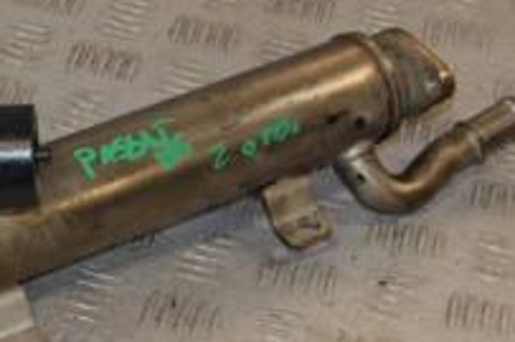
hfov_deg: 14.4
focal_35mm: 142
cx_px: 145
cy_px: 84
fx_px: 2030
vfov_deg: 9.6
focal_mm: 32
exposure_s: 1/200
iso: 800
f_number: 7.1
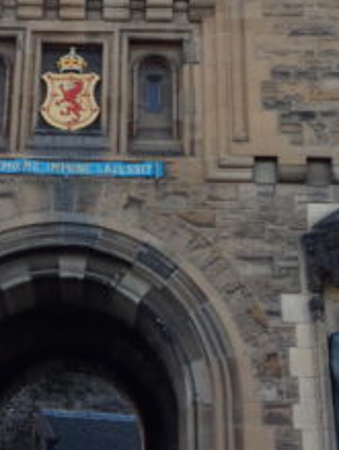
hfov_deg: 17.3
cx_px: 68
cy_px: 157
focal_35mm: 85
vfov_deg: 22.9
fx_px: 1107
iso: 50
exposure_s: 1/284
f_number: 2.4
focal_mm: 4.28
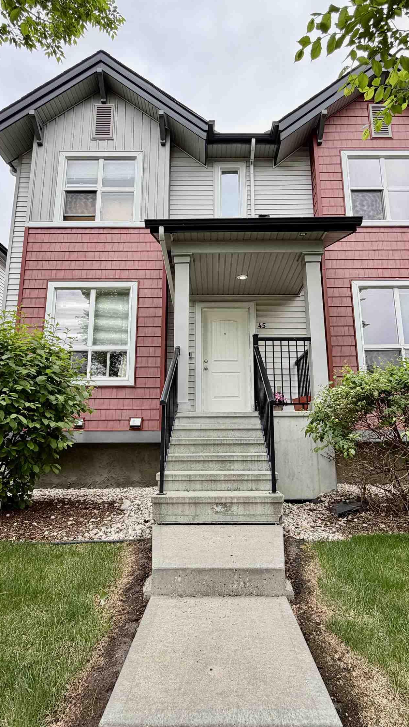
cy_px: 354
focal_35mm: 21
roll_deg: -0.1
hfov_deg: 53.6
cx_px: 217
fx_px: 405
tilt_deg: +11.6
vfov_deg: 83.8
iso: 40
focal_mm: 2.22
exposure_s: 1/157
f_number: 2.2
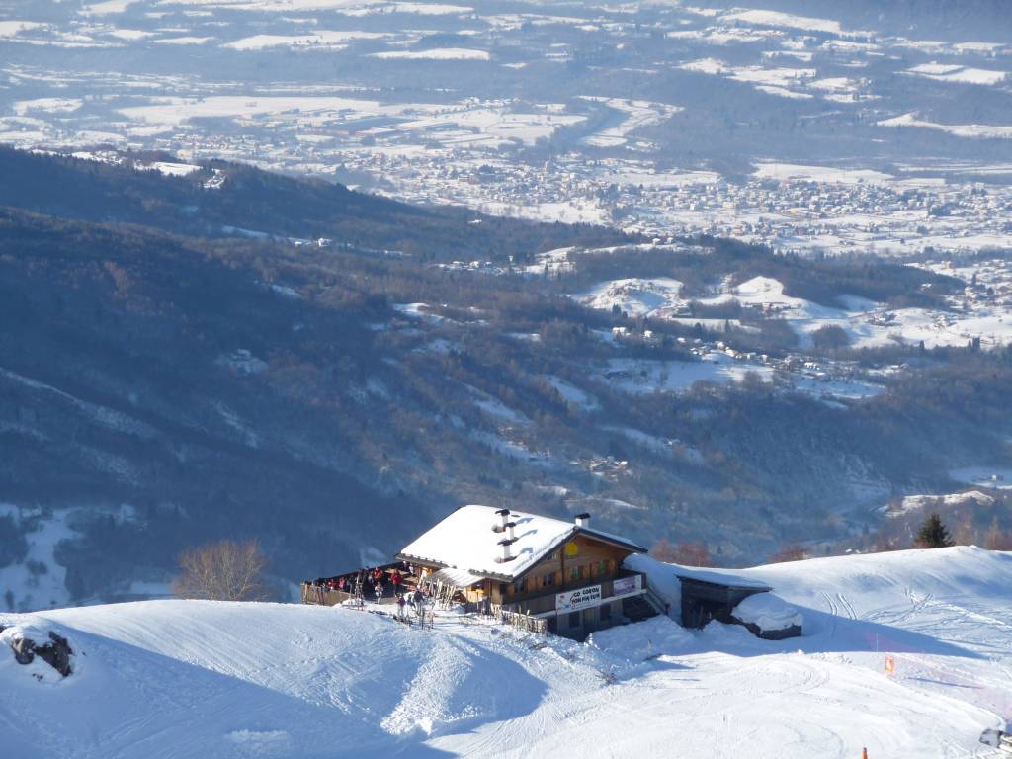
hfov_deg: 13.4
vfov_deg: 10.1
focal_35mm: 147
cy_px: 380
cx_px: 506
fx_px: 4298
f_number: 4.8
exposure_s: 1/500
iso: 100
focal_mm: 25.2
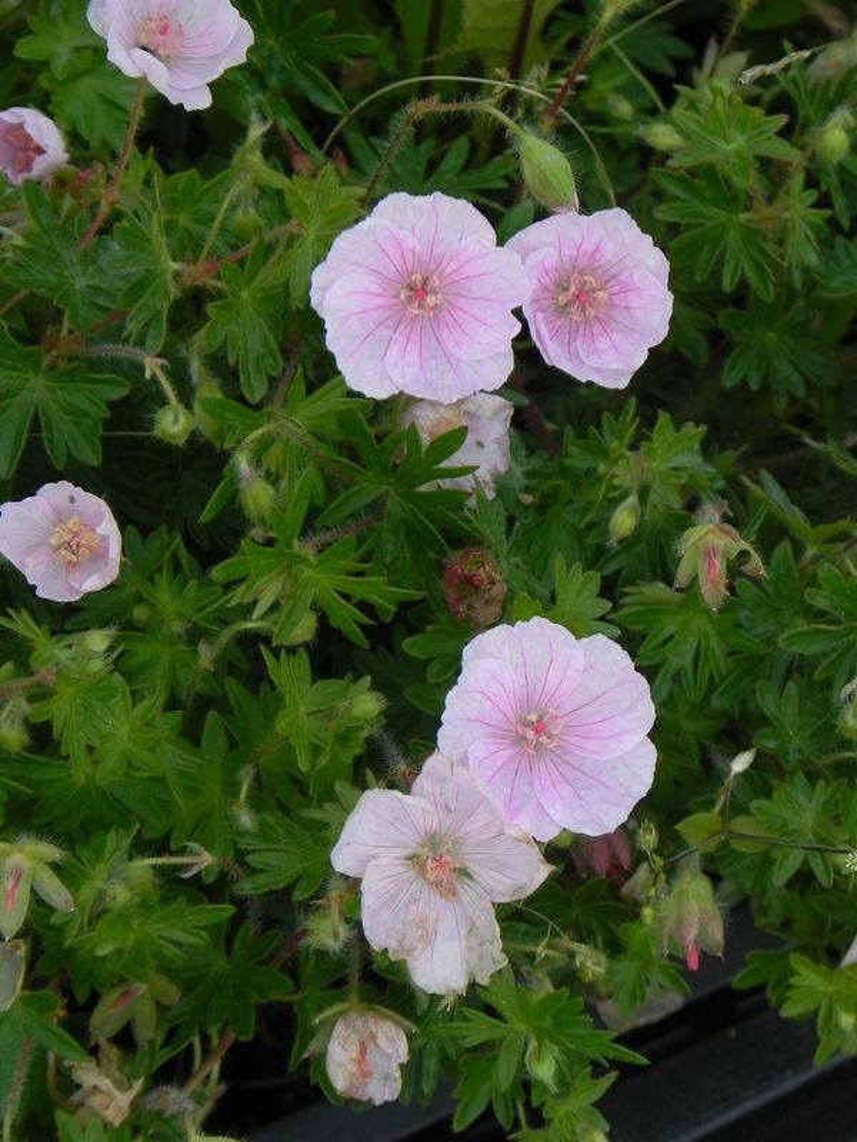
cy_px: 571
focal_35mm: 212
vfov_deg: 9.3
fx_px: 6998
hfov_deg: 7.0
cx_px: 428
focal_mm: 37.7
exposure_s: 1/800
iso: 160
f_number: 5
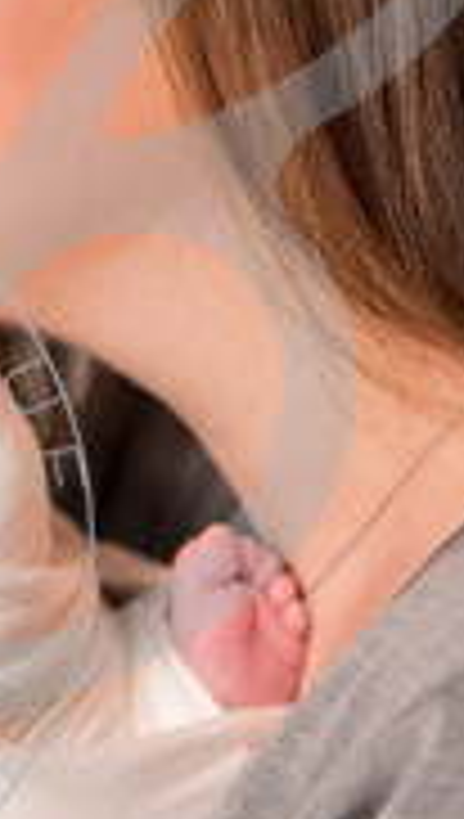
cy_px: 202
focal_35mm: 181
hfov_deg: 6.7
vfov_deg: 11.8
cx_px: -122
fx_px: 3941
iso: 100
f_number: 2.8
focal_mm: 70
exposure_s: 1/400
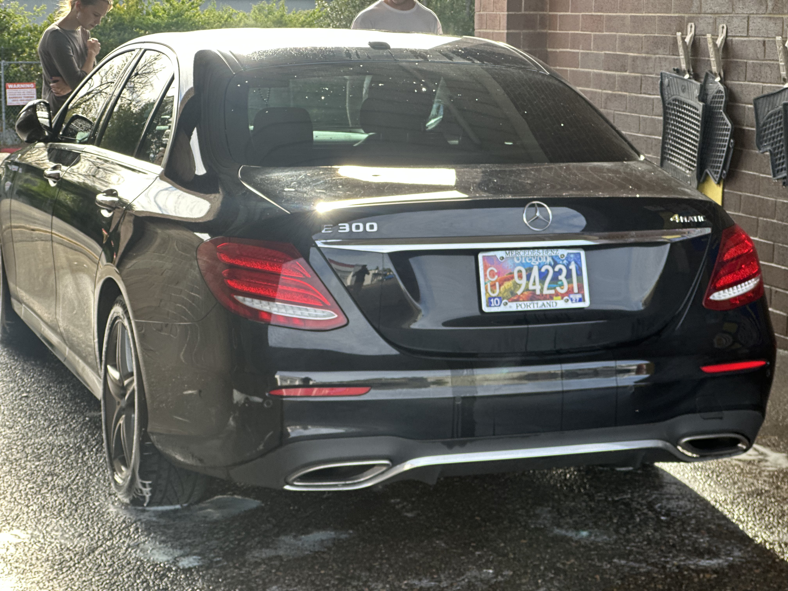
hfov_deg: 25.3
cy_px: 296
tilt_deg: -6.9
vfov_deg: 19.1
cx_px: 394
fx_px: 1753
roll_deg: -0.9
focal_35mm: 77
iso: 50
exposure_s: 1/121
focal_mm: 9
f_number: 2.8
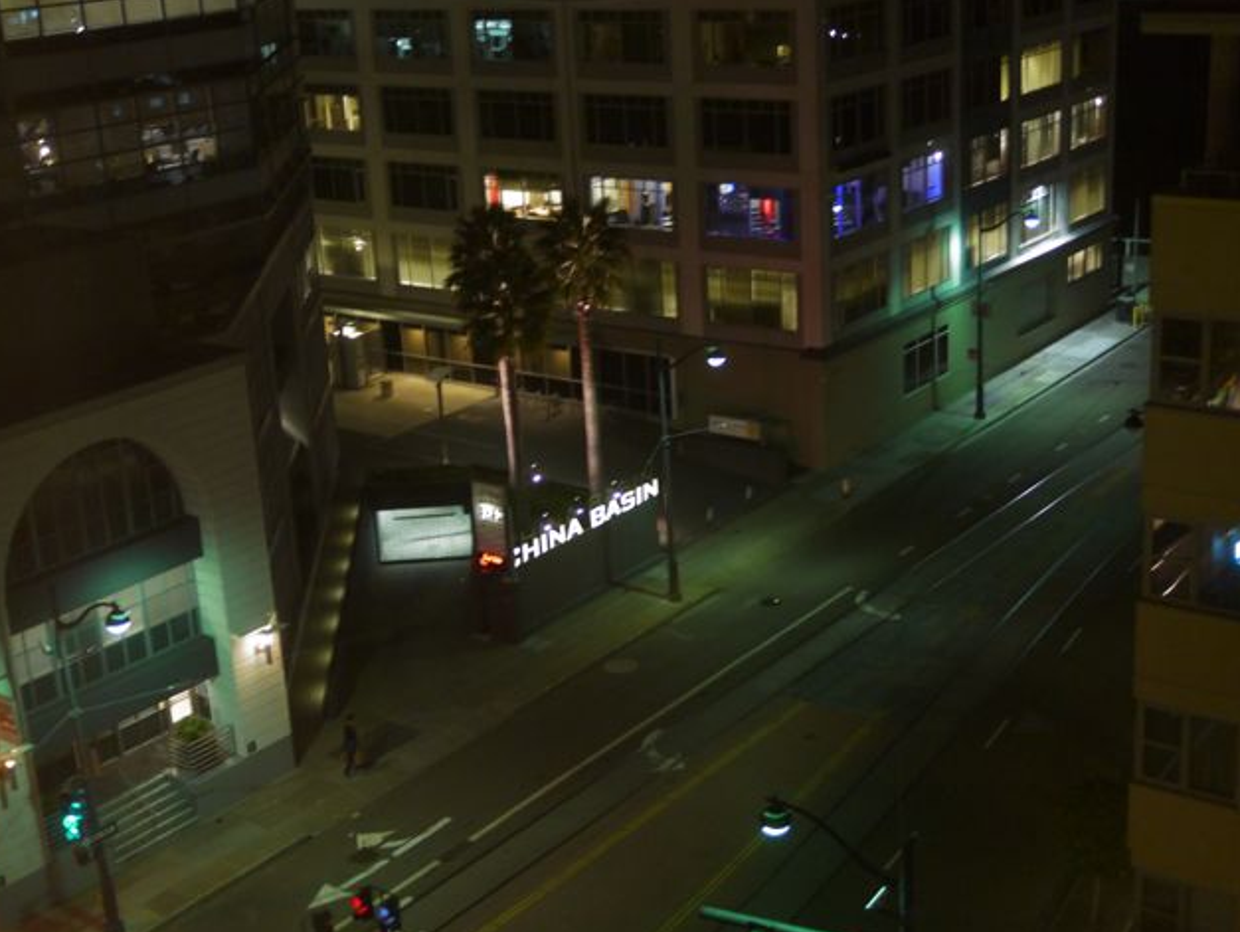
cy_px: 467
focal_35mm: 51
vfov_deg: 28.6
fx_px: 1828
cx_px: 609
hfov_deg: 37.5
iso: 800
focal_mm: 25
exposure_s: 1/20
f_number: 1.4
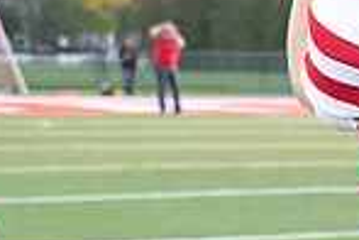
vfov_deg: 5.6
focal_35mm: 245
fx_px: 2443
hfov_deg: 8.4
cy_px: 200
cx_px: 361
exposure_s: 1/1000
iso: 4000
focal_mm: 62
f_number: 5.6
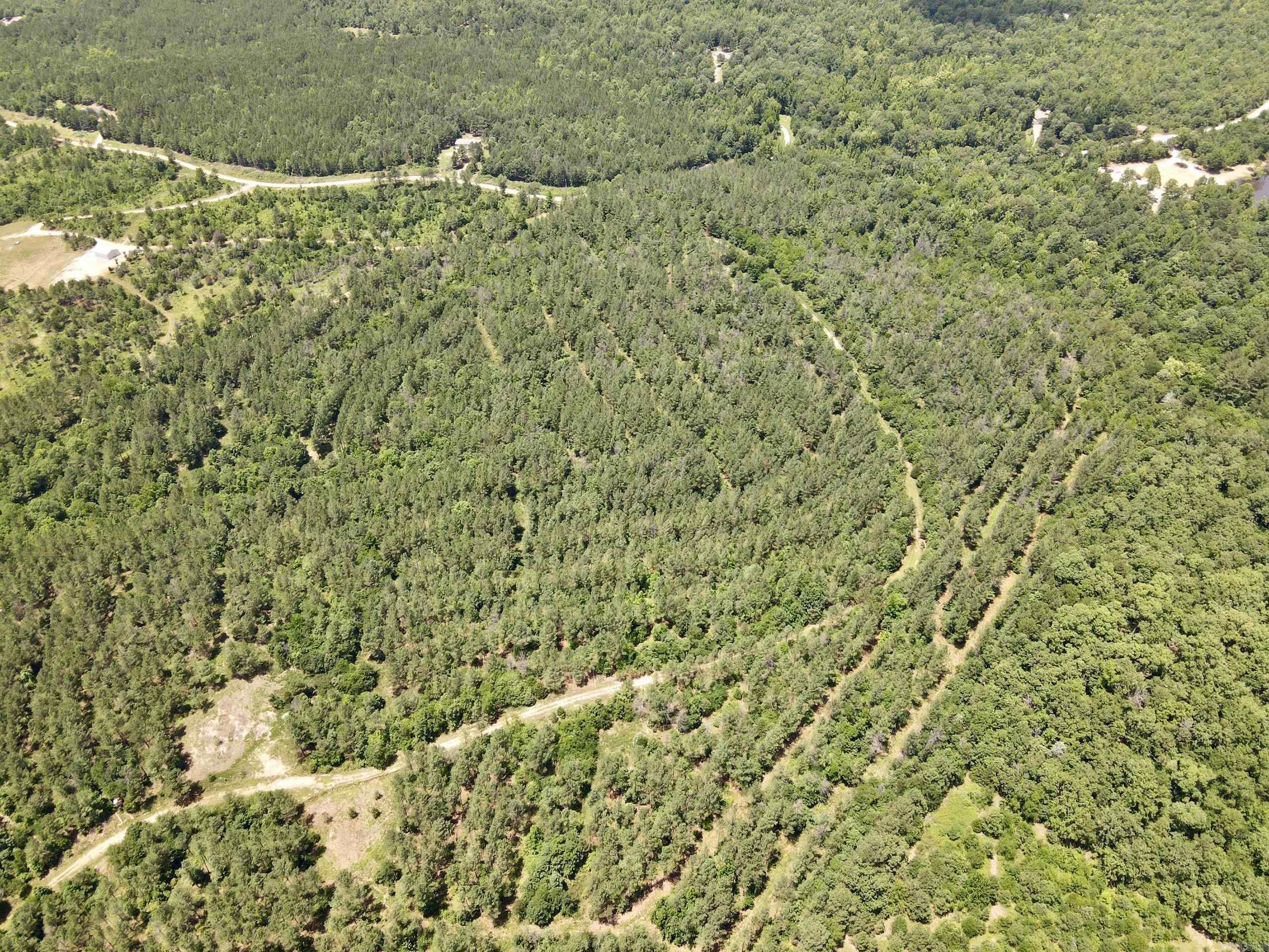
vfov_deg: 56.8
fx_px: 880
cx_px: 634
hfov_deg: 71.6
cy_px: 476
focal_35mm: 24
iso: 330
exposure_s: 1/15
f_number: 2.8
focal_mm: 4.5
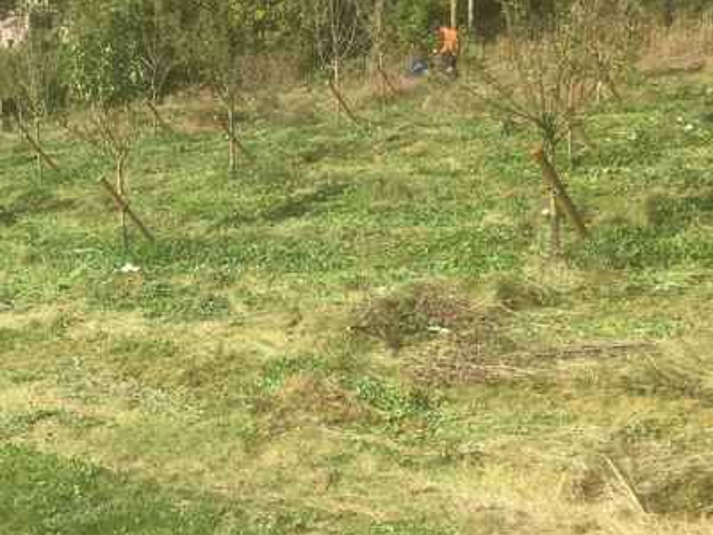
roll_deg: -1.2
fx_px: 1195
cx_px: 143
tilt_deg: -5.0
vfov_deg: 25.2
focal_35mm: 58
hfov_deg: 32.3
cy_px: 248
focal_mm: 4.15
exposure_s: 1/916
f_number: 2.2
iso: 25
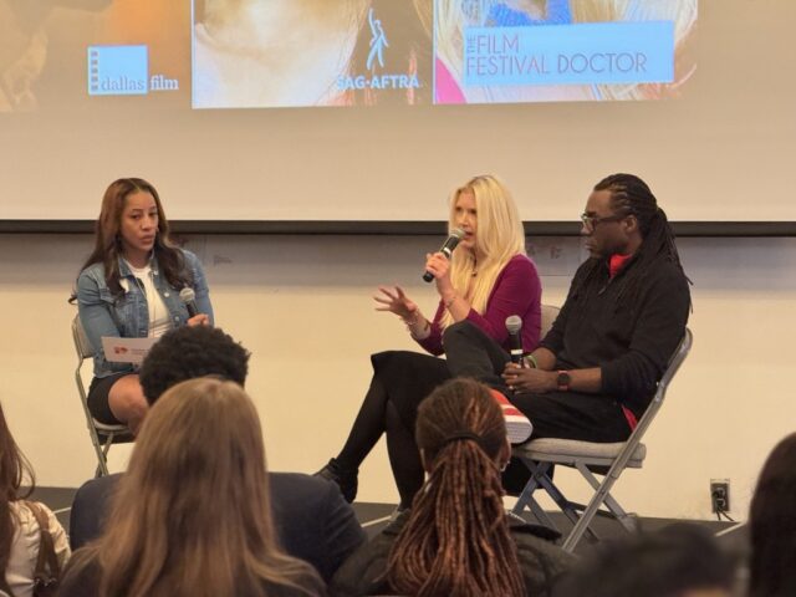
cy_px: 298
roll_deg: +0.2
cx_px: 398
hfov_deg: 16.4
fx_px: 2759
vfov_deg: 12.3
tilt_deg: -3.2
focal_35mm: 120
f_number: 2.8
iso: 640
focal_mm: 15.66
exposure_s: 1/60
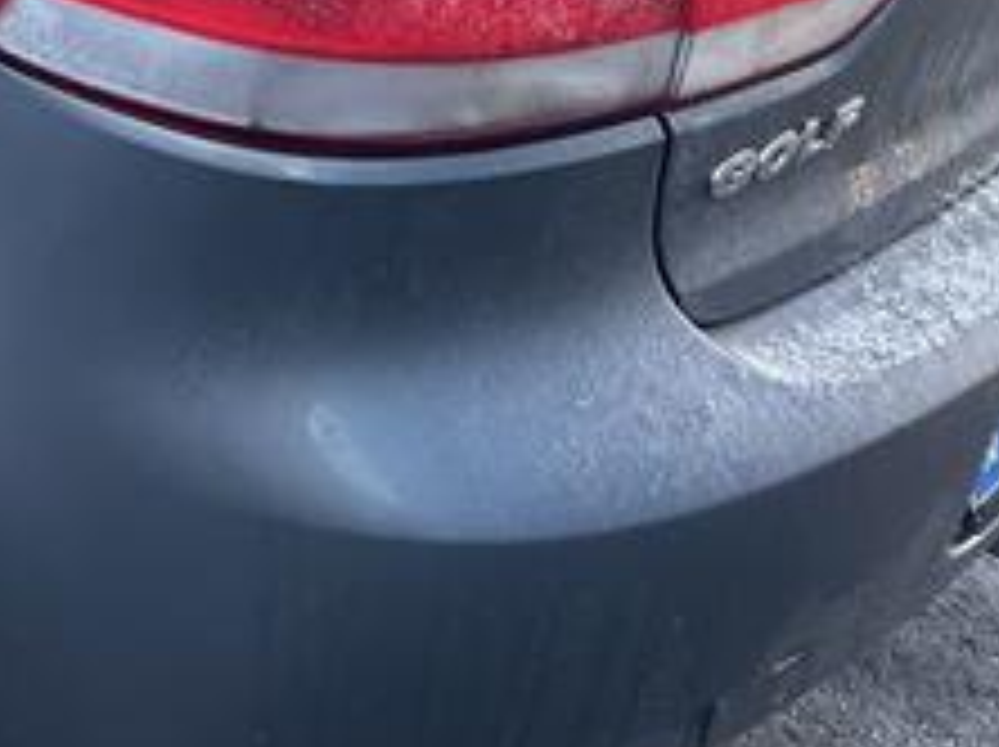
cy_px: -212
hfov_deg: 22.6
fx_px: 2162
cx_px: -369
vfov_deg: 18.3
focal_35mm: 75
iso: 64
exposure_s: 1/121
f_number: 1.6
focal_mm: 4.2
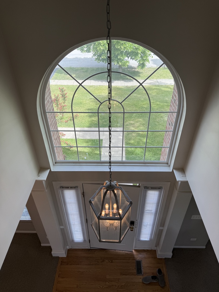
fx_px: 202
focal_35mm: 24
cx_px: 110
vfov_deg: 71.6
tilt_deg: -38.3
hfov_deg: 56.8
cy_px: 146
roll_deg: -0.4
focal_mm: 6.76
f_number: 1.78
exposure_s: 1/612
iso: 80
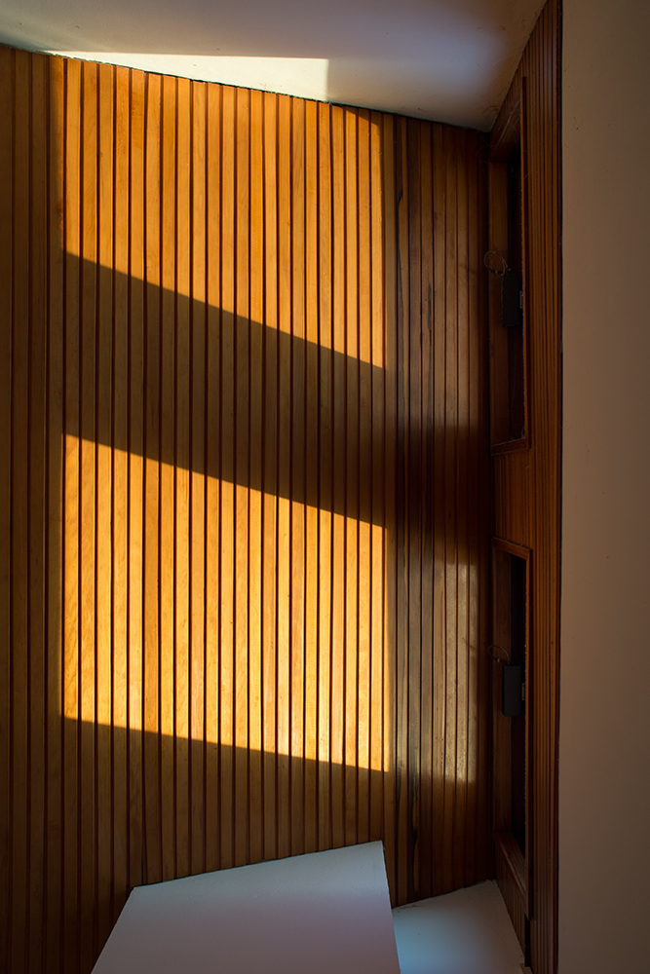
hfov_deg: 37.9
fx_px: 948
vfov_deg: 54.4
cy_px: 487
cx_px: 325
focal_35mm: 35
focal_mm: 35
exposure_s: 1/40
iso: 160
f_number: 5.6
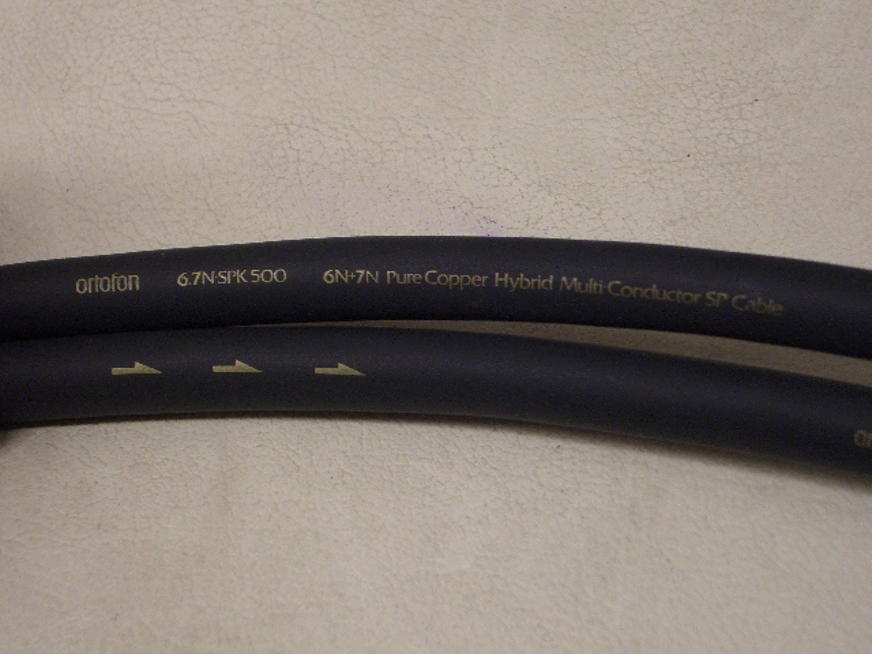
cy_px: 327
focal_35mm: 74
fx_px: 1864
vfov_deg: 19.9
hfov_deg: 26.3
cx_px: 436
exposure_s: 1/20
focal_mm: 12.2
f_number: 3.9
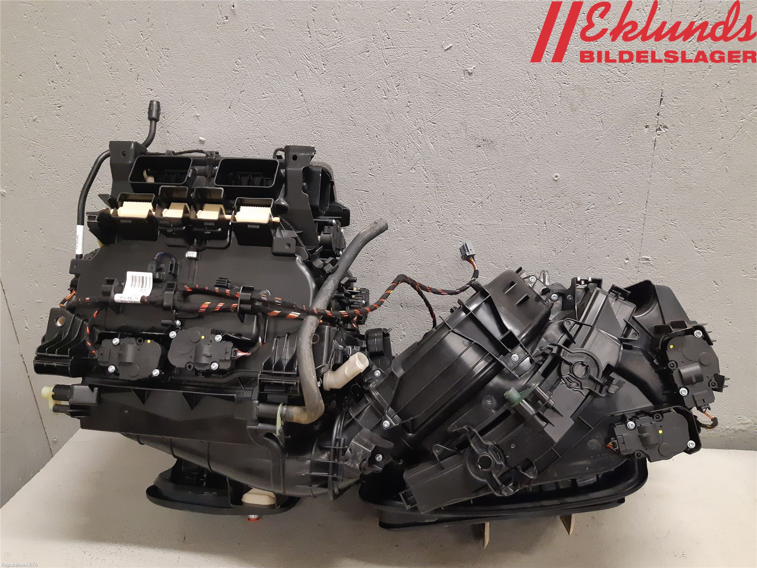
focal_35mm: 26
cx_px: 378
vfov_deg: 53.1
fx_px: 569
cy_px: 284
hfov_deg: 67.3
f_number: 1.7
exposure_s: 1/50
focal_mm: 3.93
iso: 250
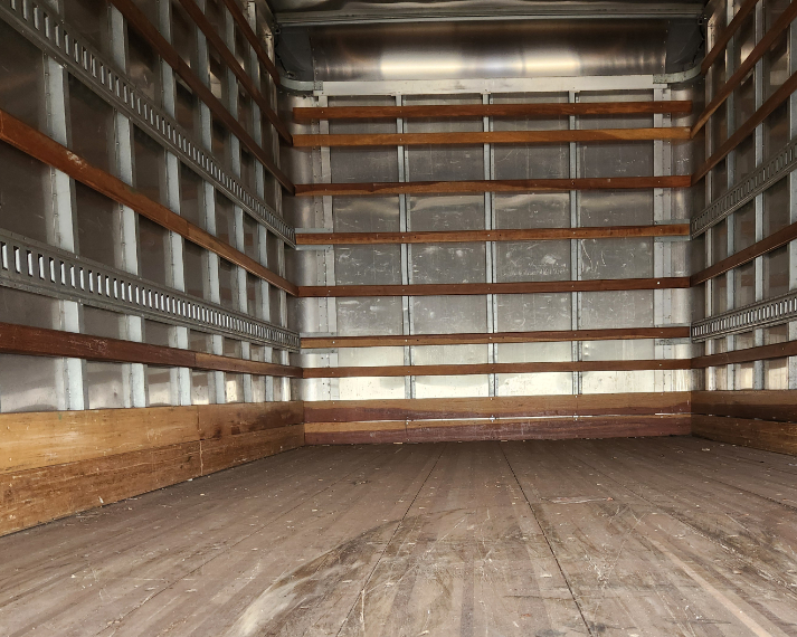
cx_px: 465
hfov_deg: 52.6
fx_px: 802
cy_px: 427
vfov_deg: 42.7
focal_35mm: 34
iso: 200
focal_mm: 5.4
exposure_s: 1/120
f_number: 1.8
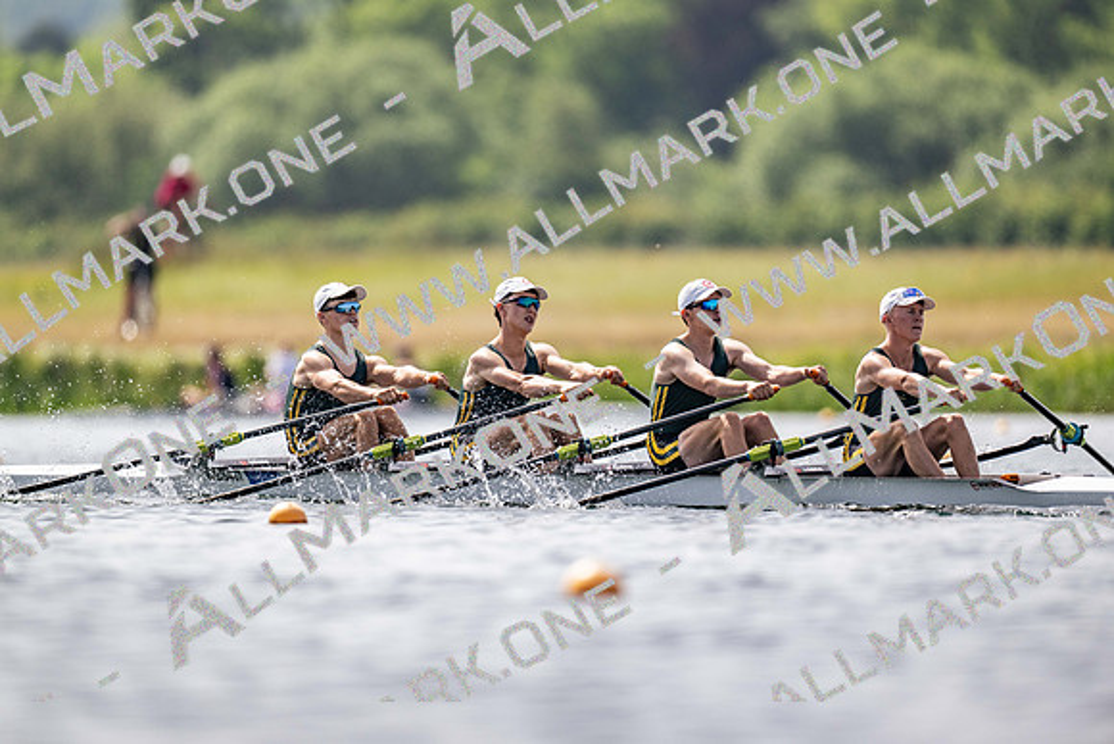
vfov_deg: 2.3
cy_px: 372
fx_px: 18570
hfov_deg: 3.4
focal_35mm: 600
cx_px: 557
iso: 160
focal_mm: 600
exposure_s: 1/2500
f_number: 4
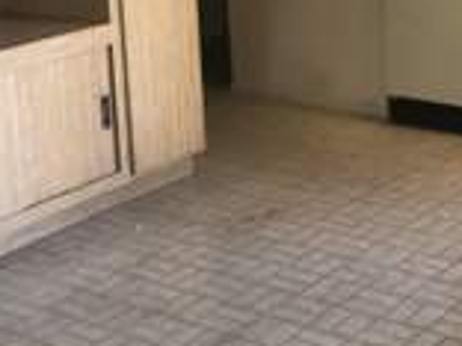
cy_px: -1
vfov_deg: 16.8
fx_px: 1148
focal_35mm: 86
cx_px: 349
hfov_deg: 22.5
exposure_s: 1/15
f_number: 1.8
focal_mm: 4
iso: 50
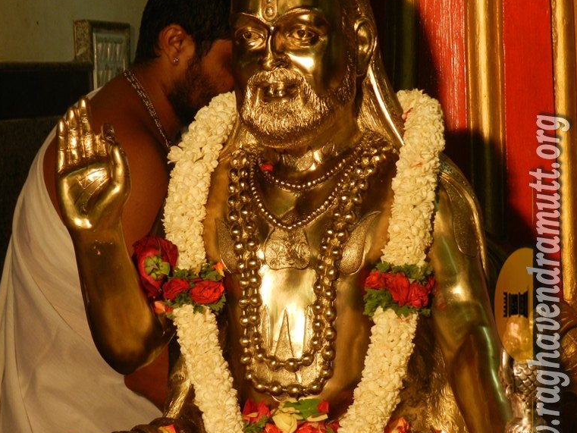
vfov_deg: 13.1
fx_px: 1884
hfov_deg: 17.4
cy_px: 306
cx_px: 289
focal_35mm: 113
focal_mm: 14.9
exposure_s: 1/125
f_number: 4.4
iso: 160
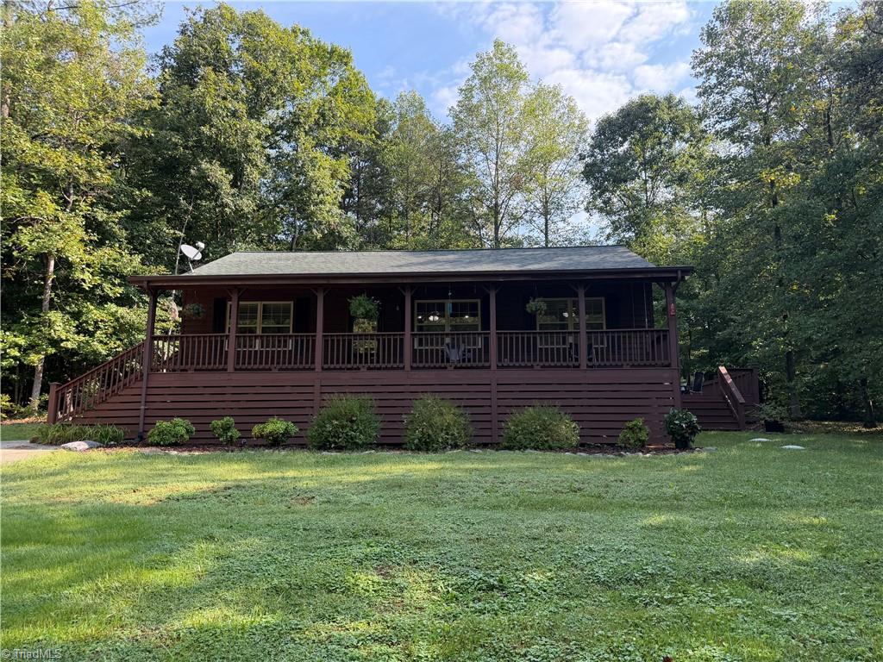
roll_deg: -0.1
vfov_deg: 56.8
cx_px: 442
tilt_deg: +10.1
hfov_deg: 71.6
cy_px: 331
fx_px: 612
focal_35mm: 24
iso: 100
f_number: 1.78
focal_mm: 6.76
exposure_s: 1/715
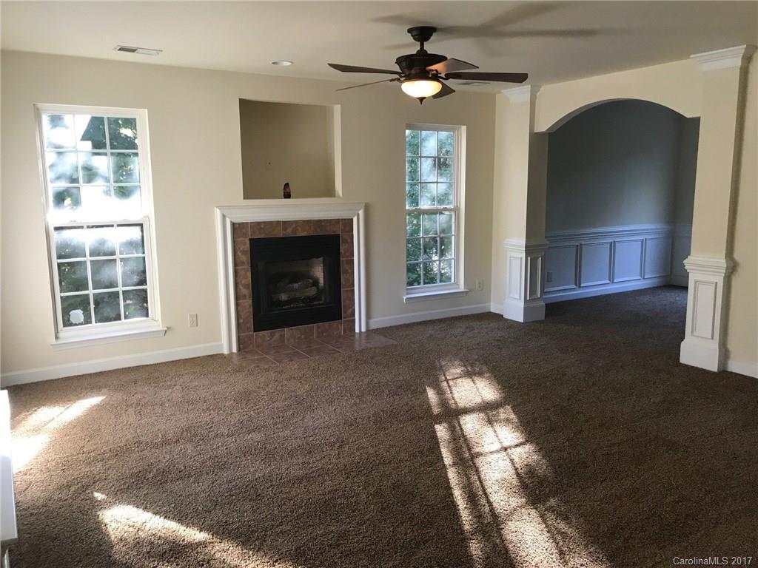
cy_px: 284
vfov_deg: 49.7
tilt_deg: -9.1
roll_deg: +0.5
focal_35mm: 28
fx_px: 613
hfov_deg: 63.4
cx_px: 379
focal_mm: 3.99
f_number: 1.8
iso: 32
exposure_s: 1/30
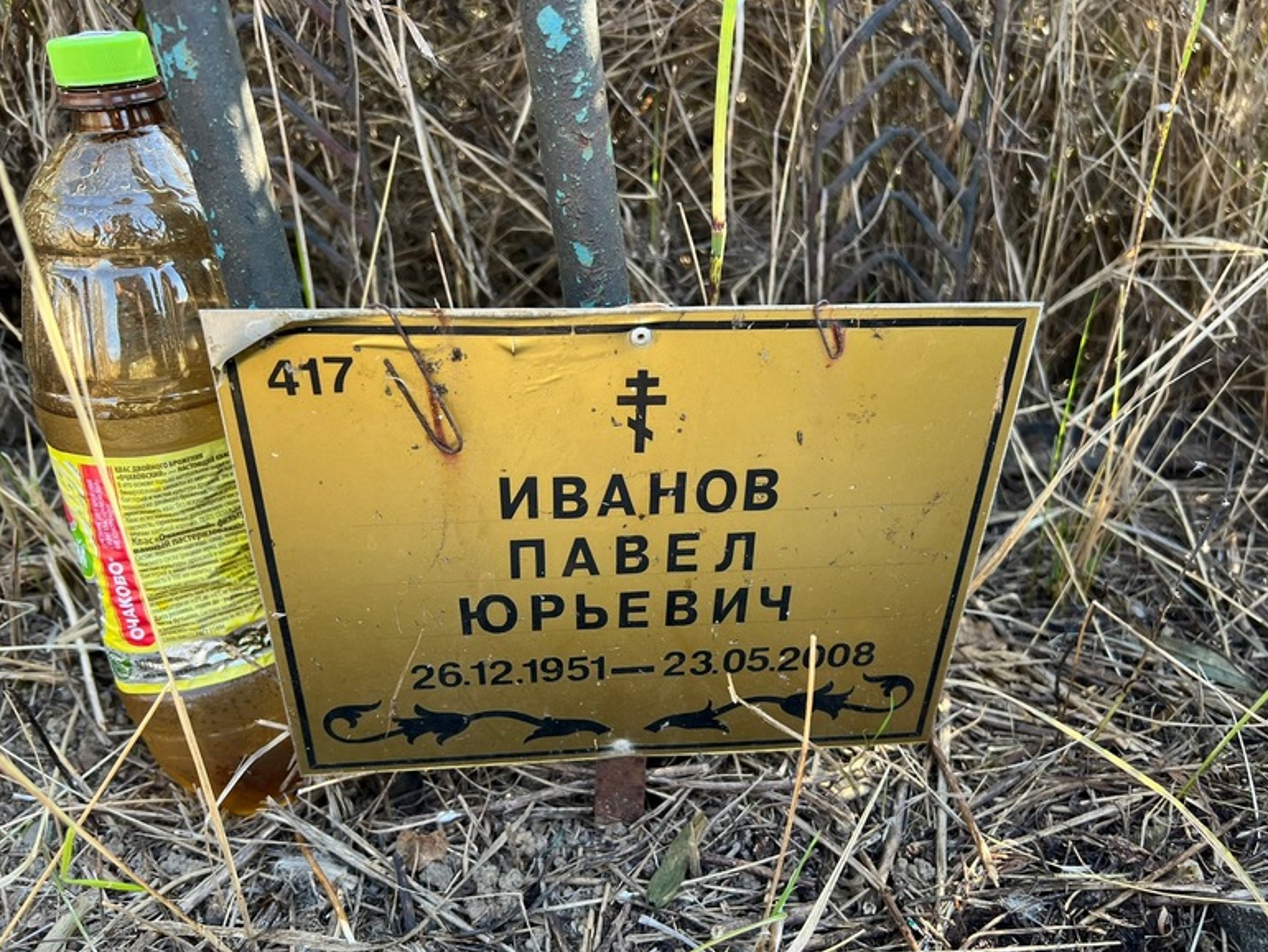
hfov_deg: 65.3
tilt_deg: -29.9
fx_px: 989
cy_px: 491
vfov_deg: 51.4
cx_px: 644
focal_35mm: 27
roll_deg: -0.4
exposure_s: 1/121
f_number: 1.5
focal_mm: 5.7
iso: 40
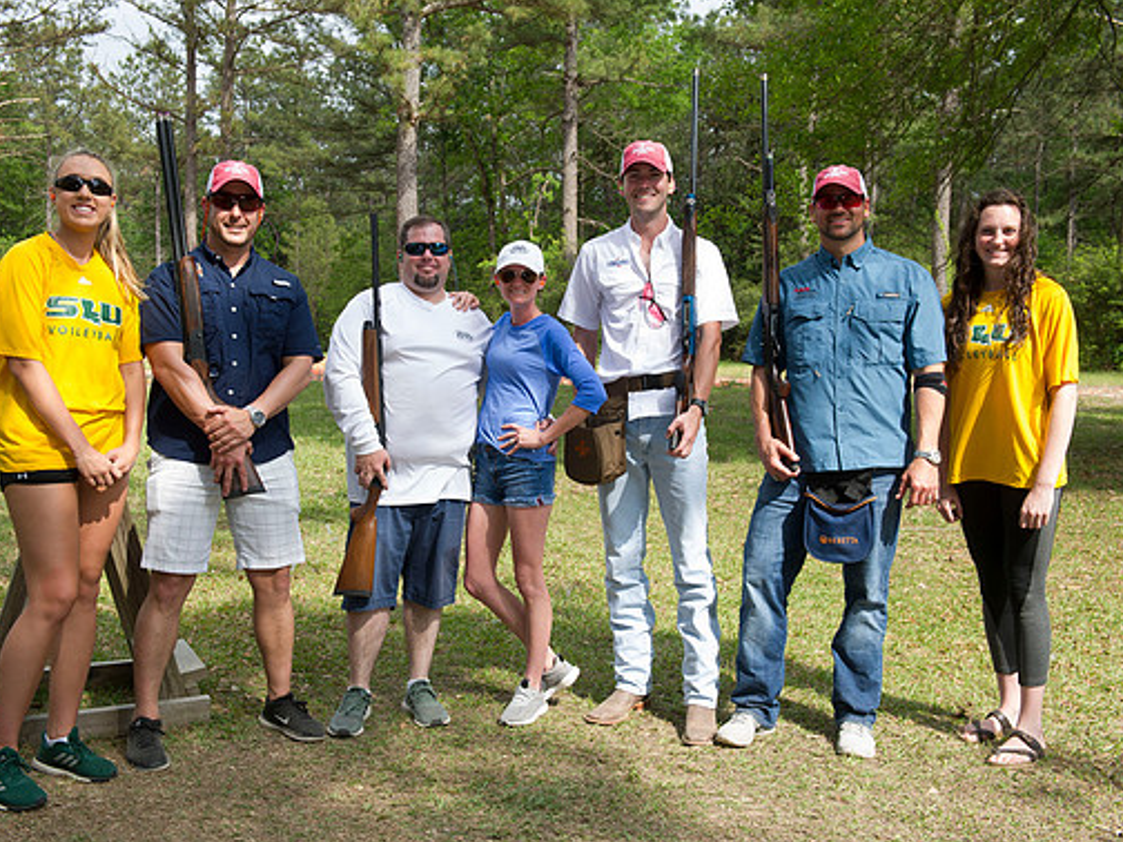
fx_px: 1363
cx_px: 526
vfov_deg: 34.3
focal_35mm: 42
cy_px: 421
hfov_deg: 44.8
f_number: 7.1
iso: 200
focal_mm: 38
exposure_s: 1/200
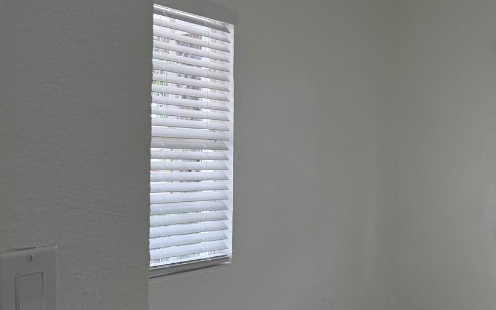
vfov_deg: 26.9
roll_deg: +0.0
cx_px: 424
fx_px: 649
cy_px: 146
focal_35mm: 48
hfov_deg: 39.5
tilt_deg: +1.0
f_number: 1.78
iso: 80
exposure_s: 1/120
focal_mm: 6.76
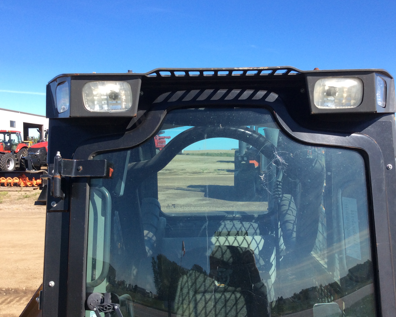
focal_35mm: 34
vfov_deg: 43.4
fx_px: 398
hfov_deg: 52.8
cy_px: 160
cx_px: 214
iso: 32
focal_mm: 3.3
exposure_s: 1/867
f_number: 2.4
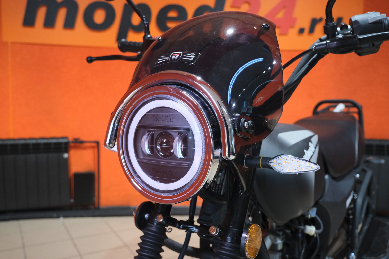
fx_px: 324
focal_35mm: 30
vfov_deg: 43.6
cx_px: 194
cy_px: 130
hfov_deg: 61.9
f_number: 4
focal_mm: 20.2
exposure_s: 1/100
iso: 1600
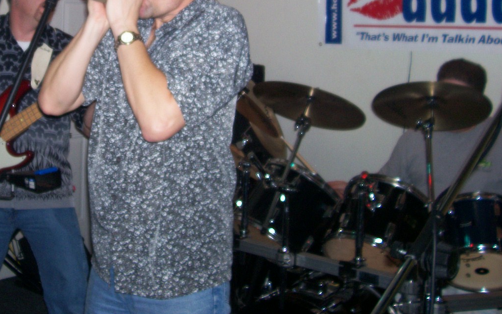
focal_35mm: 59
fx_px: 807
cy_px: 12
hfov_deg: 33.8
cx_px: 124
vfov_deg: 21.3
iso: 80
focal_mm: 5.6
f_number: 2.7
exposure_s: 1/64
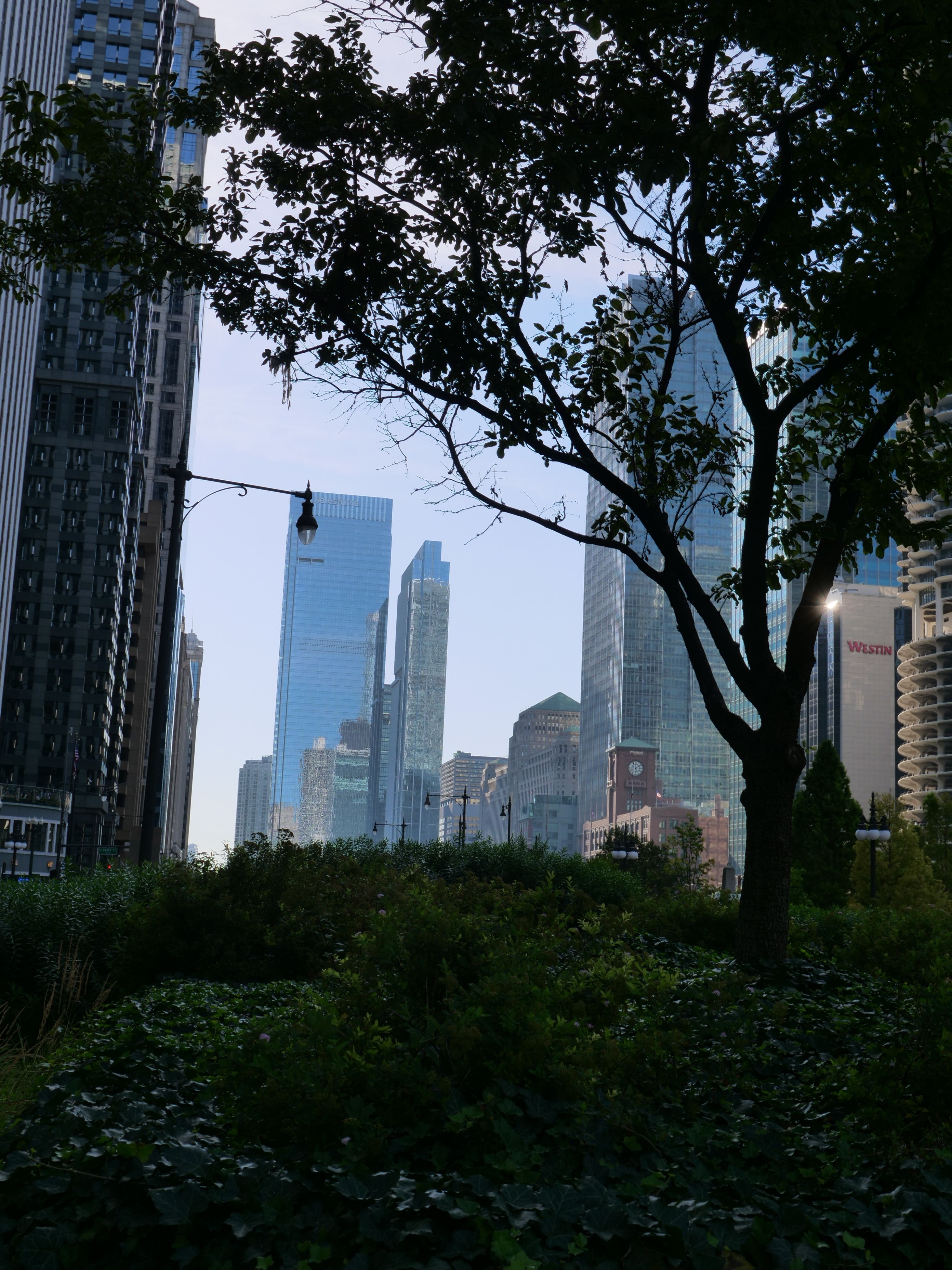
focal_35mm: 40
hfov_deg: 36.0
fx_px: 1467
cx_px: 476
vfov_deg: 46.8
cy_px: 635
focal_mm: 20
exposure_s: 1/640
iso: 200
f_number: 6.3
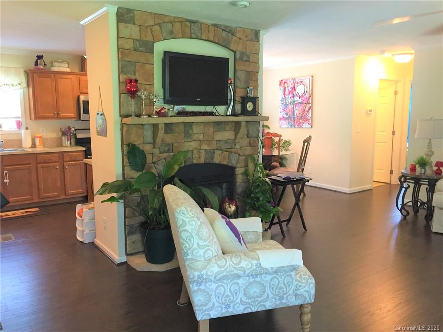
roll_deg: -0.9
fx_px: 371
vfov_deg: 48.2
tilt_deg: -11.1
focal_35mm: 29
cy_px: 166
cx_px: 222
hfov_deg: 61.7
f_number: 2.2
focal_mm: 4.15
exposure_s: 1/30
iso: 125
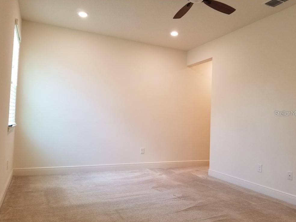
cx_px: 149
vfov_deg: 51.4
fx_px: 231
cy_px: 113
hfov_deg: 65.3
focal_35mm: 27
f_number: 1.7
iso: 125
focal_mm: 4.3
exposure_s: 1/60
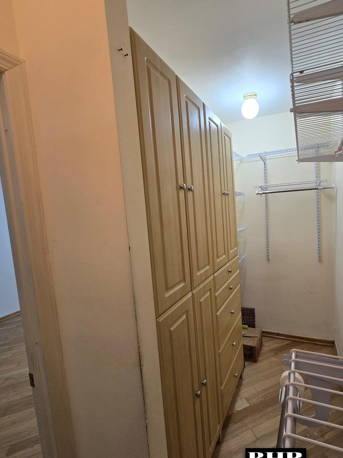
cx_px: 209
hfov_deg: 77.1
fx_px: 211
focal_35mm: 16
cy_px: 233
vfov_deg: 94.5
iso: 125
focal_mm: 2.2
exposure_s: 1/60
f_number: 2.2
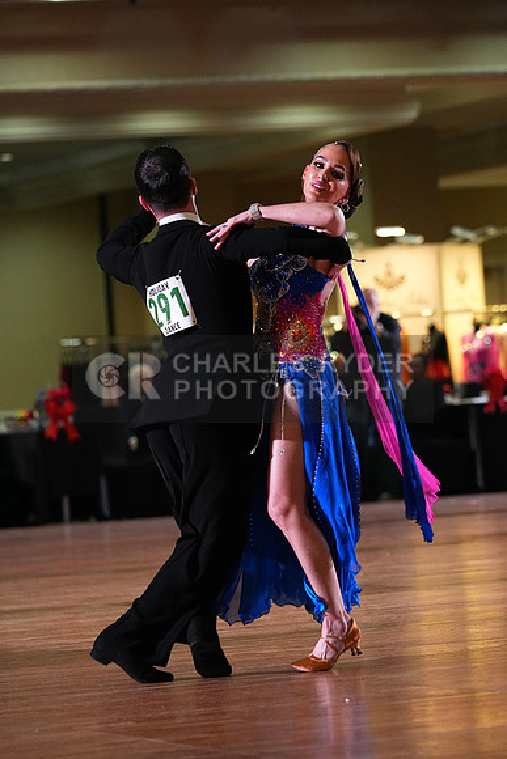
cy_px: 380
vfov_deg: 10.3
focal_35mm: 200
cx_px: 254
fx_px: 4222
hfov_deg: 6.9
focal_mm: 200
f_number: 5
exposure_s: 1/400
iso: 6400
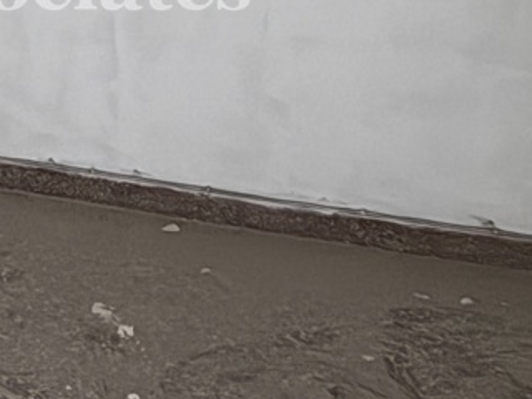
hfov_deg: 21.0
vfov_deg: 14.7
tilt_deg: -1.8
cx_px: -171
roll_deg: -0.2
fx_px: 1291
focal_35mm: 84
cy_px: -376
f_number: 2.2
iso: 500
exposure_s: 1/40
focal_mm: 2.22
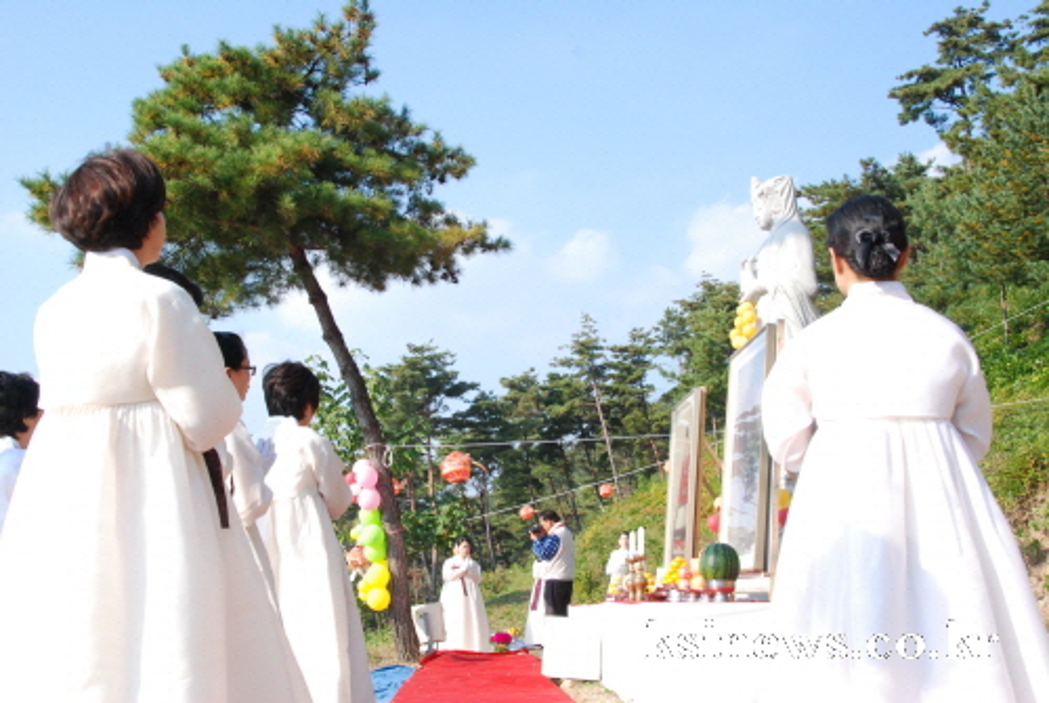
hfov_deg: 49.5
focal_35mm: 39
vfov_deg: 34.3
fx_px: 1138
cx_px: 524
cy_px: 352
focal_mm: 26
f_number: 10
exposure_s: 1/400
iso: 800
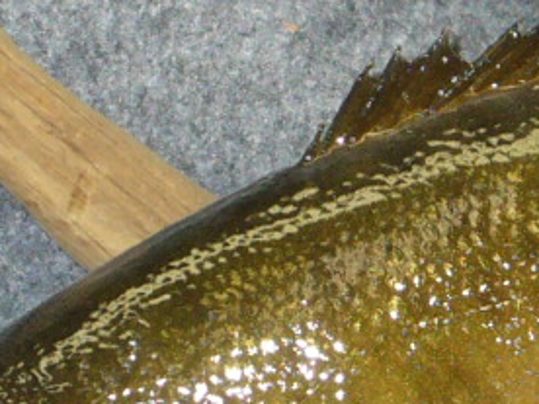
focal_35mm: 400
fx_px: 6228
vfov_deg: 3.7
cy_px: 279
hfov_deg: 4.9
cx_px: 682
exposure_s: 1/60
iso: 150
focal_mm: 11.4
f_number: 3.2
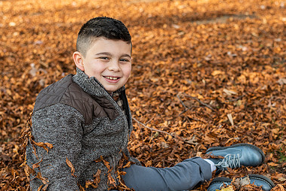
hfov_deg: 25.9
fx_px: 620
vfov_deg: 17.5
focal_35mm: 78
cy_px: 104
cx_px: 183
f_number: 3.5
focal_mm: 50
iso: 400
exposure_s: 1/640
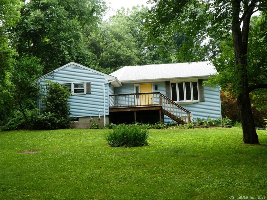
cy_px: 100
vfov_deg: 29.1
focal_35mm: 50
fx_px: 386
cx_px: 134
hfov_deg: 38.2
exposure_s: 1/100
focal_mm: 9
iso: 80
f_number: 4.1
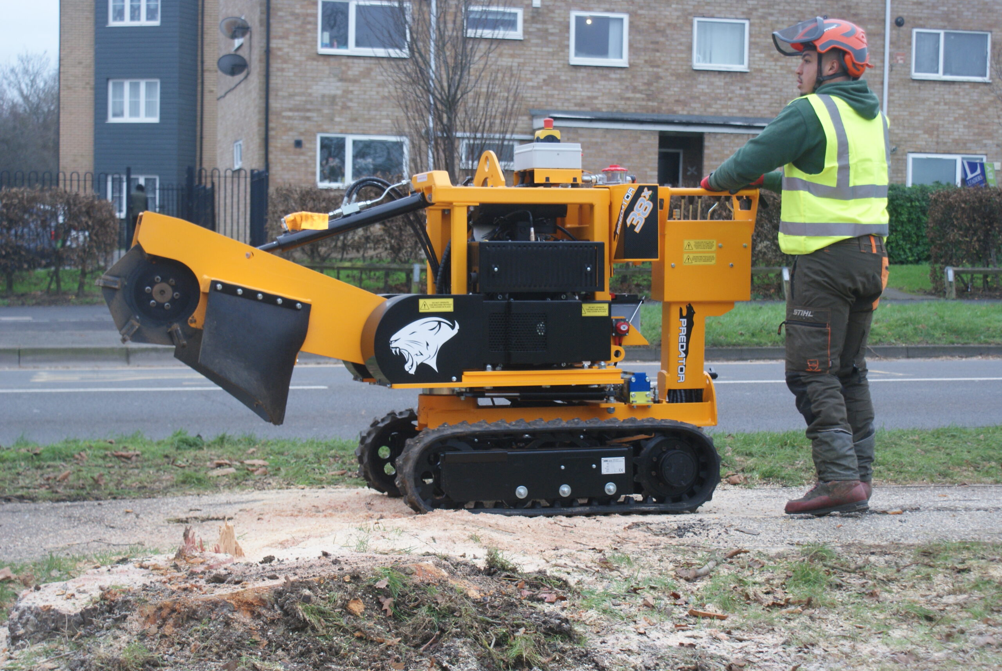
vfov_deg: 20.2
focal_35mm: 68
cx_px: 501
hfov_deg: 29.8
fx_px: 1881
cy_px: 336
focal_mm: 45
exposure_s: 1/100
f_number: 5.6
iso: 400
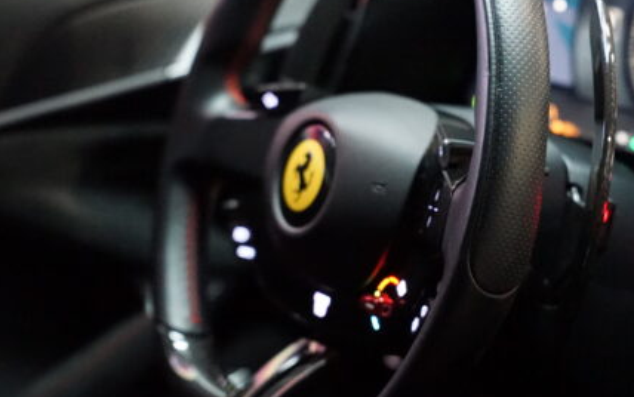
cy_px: 181
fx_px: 2213
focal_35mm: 128
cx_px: 424
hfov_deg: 16.3
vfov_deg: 10.3
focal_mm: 70
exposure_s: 1/80
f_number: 2.8
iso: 8000
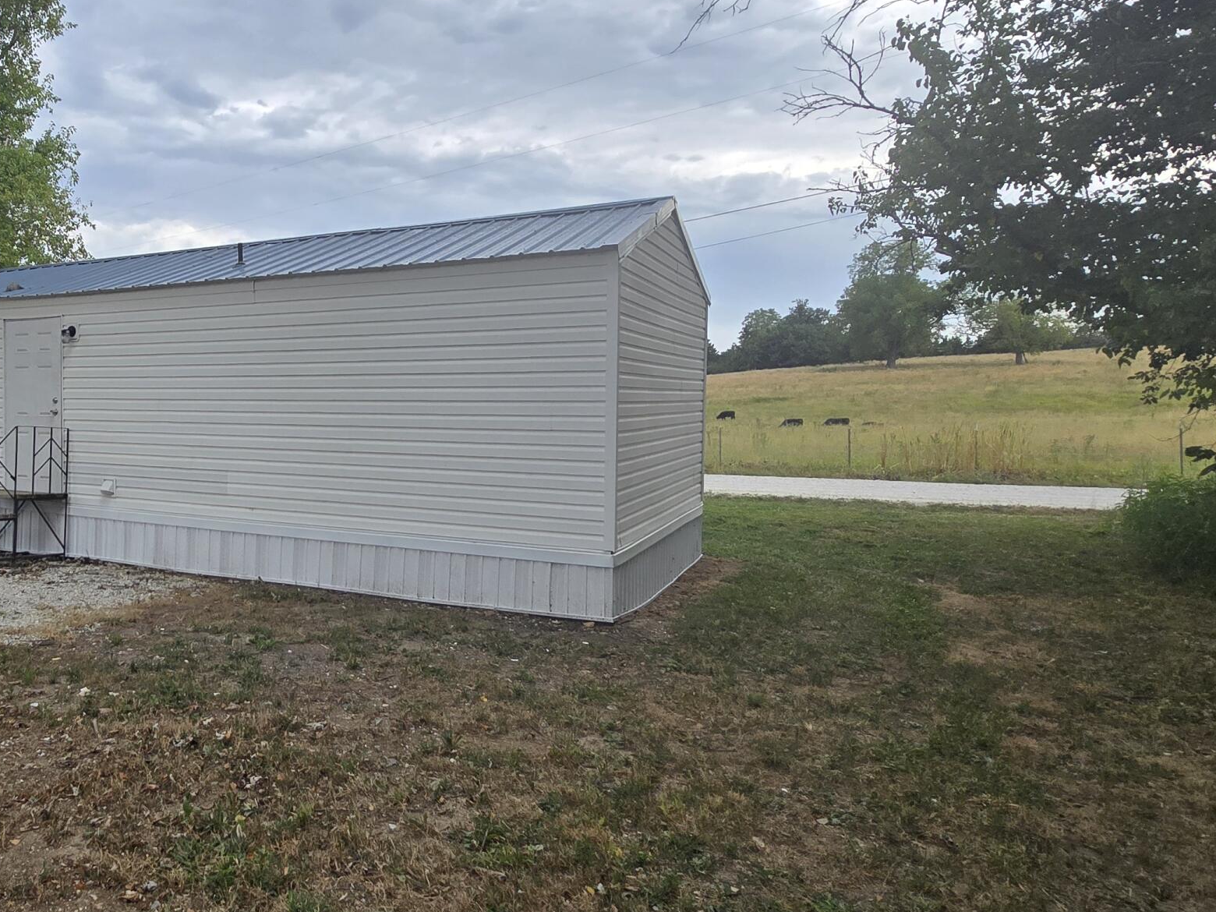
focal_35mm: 25
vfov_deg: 54.9
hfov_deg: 61.9
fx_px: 878
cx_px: 197
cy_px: 447
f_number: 2.2
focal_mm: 2.2
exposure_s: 1/594
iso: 50
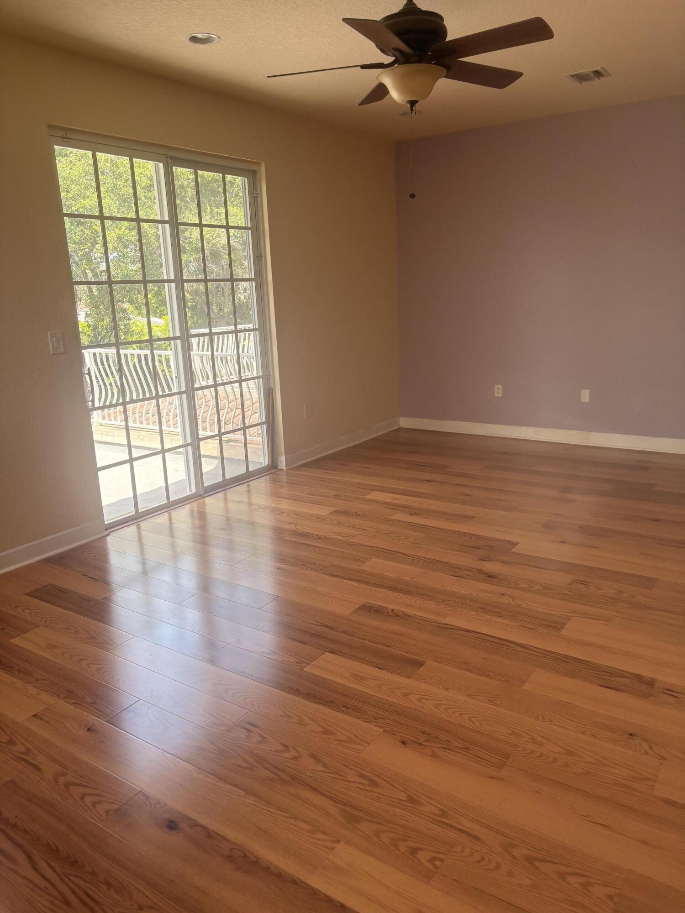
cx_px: 342
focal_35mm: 26
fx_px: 686
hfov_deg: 53.1
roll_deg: +2.1
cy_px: 456
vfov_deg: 67.3
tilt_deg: -13.2
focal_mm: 5.96
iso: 100
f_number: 1.6
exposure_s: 1/242
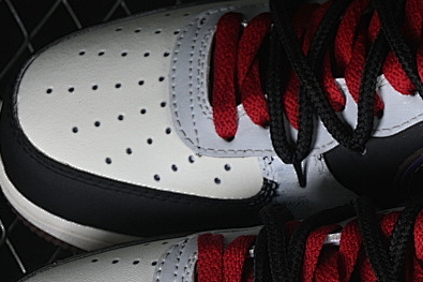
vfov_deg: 6.7
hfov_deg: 10.0
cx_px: 408
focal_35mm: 205
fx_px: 2408
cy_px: 267
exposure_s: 1/80
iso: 160
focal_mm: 50
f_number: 7.1
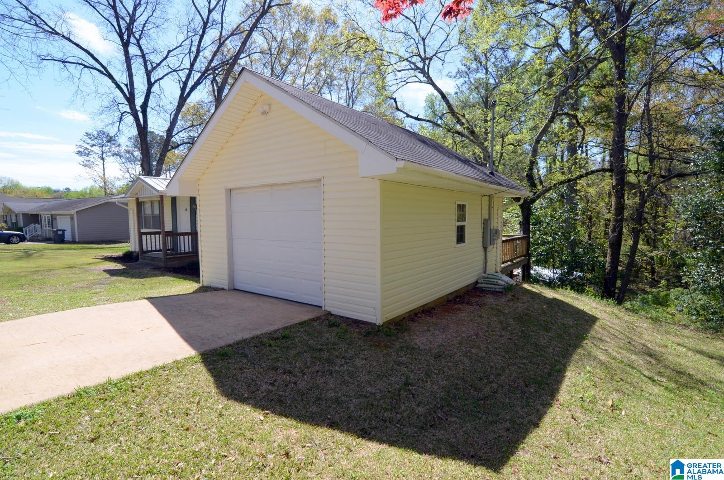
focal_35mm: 16
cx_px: 362
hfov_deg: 95.1
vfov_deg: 71.8
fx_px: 331
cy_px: 240
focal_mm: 11
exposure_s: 1/250
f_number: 8
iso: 180
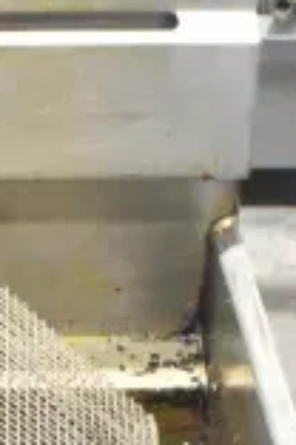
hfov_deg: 8.6
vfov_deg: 12.2
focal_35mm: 158
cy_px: 723
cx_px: -94
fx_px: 1949
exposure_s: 1/160
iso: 6400
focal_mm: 18
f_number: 5
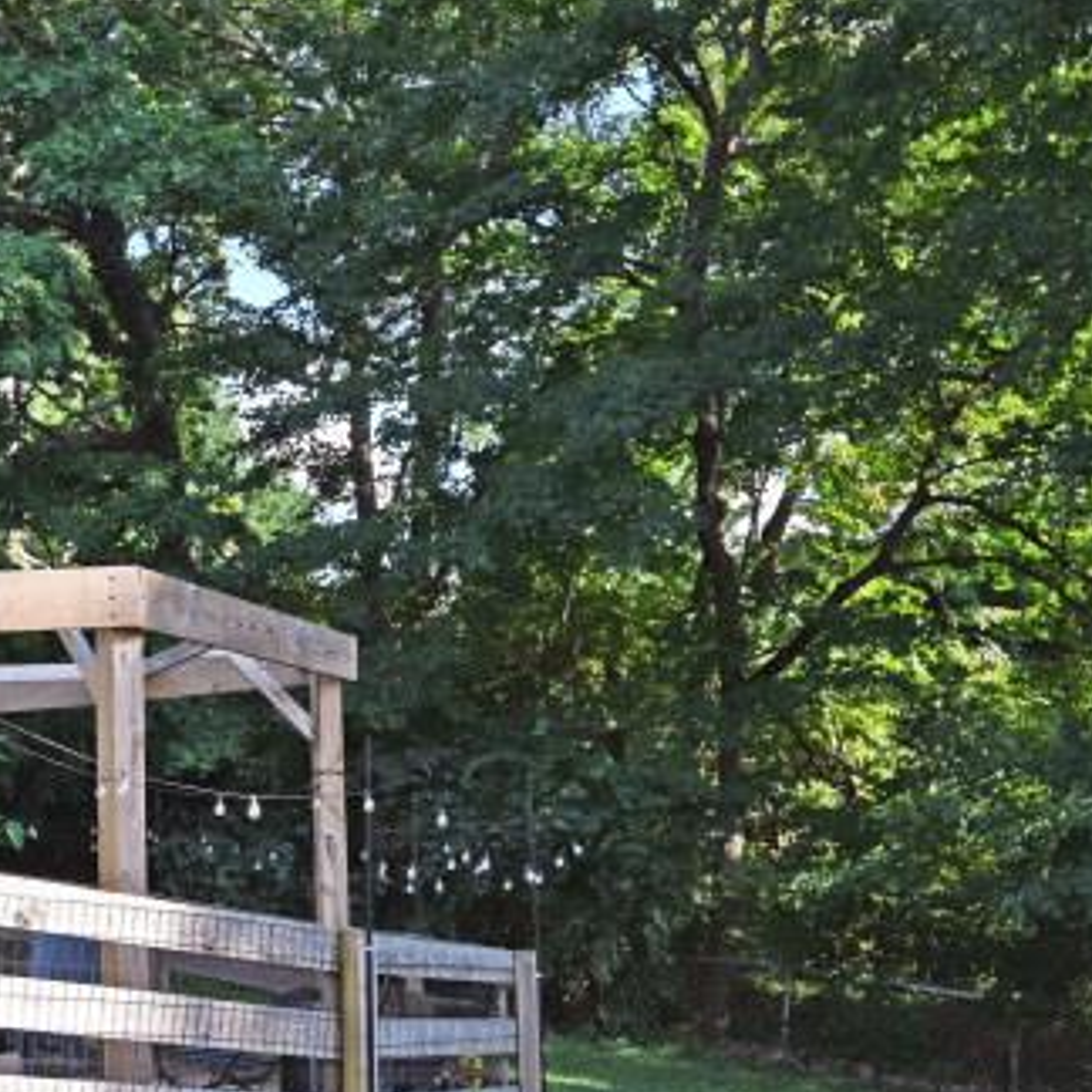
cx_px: 179
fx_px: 1963
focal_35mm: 55
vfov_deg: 30.4
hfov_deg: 30.2
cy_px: 856
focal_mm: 14
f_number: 5.6
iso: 110
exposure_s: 1/250
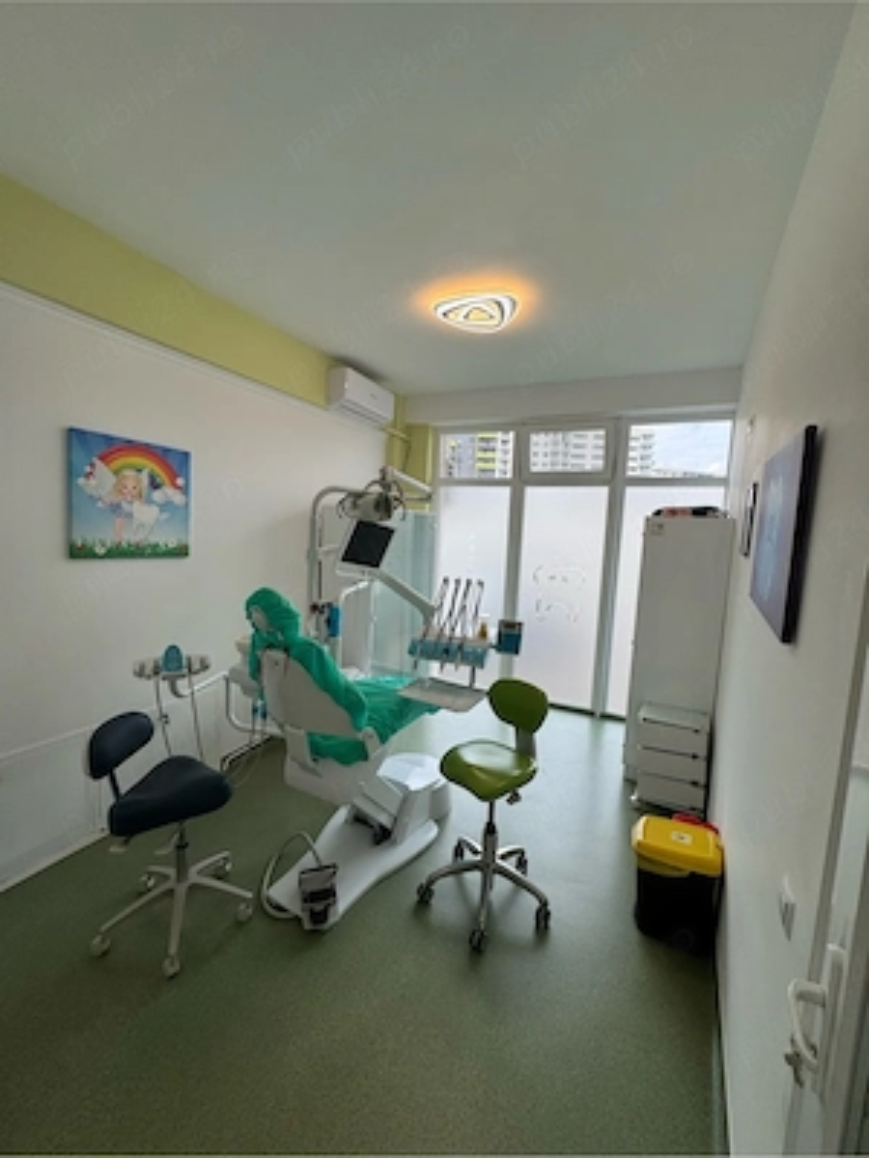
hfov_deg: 85.7
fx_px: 469
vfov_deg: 102.1
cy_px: 579
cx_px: 434
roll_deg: -2.5
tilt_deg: -5.9
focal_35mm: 14
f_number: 2.2
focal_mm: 2.22
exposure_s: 1/225
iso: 40
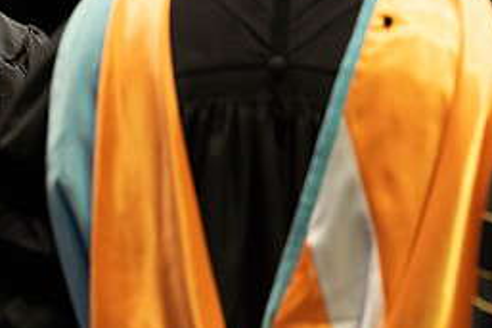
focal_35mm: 420
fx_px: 5736
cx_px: 73
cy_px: -18
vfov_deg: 3.3
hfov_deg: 4.9
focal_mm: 175
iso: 1600
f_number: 4.5
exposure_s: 1/320
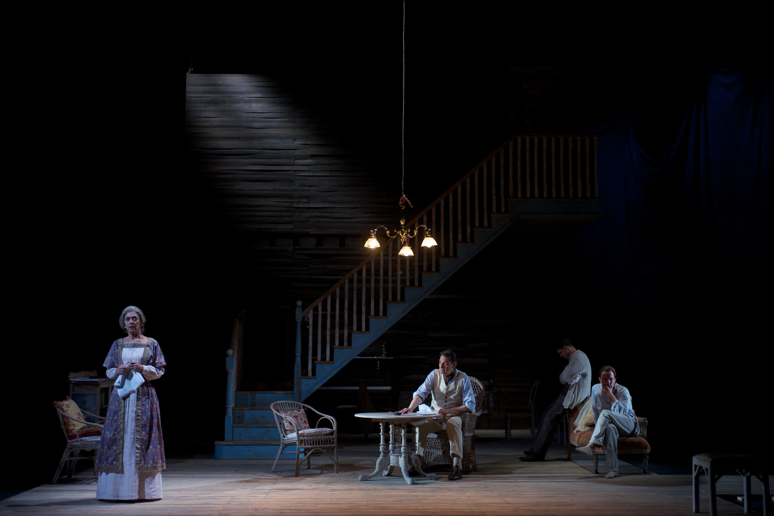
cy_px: 258
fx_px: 968
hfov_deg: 43.6
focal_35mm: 45
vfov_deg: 29.9
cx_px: 387
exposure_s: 1/50
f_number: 3.2
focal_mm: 45
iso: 2000
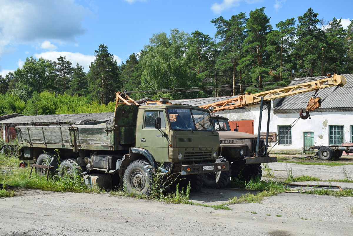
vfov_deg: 34.2
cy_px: 118
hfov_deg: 49.6
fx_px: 382
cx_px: 176
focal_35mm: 39
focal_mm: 26
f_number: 6.3
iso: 200
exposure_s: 1/800
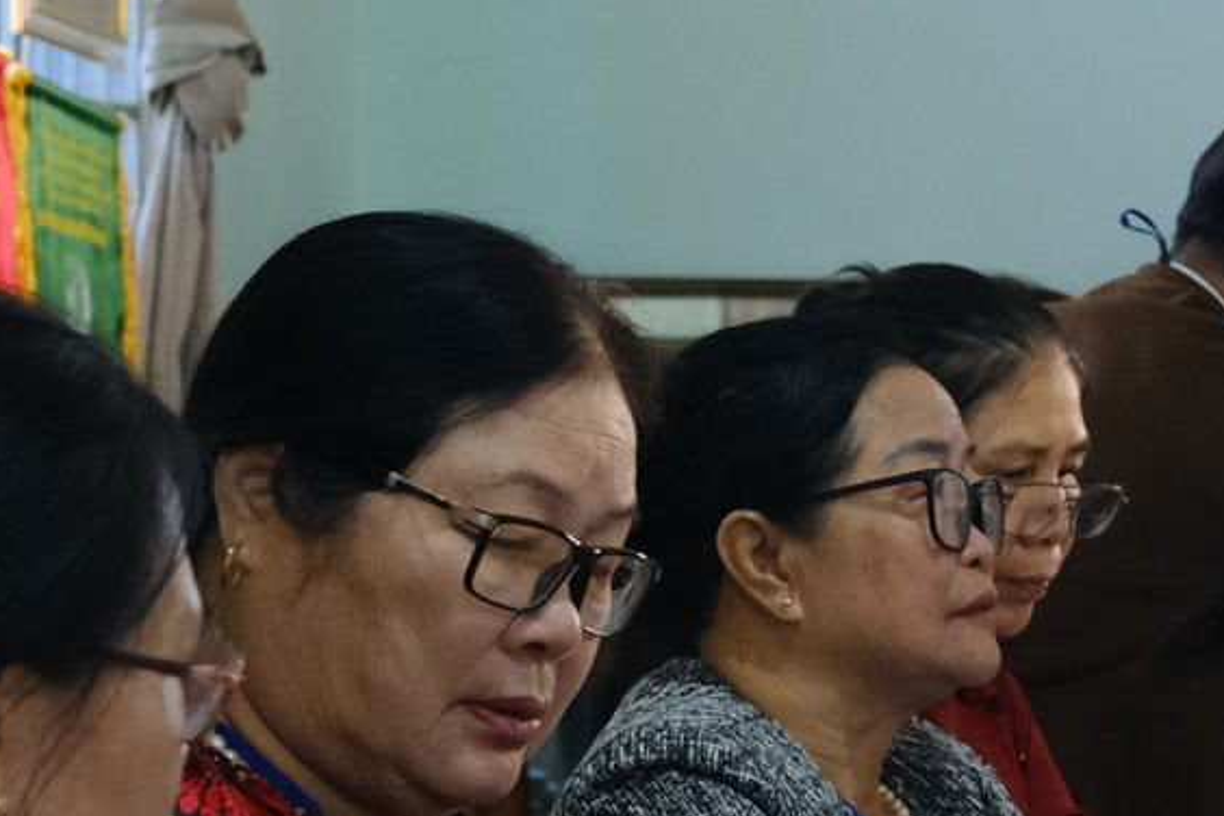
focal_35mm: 149
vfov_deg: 9.2
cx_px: 961
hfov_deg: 13.7
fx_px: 5066
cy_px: 665
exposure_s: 1/100
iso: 2000
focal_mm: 27.5
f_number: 4
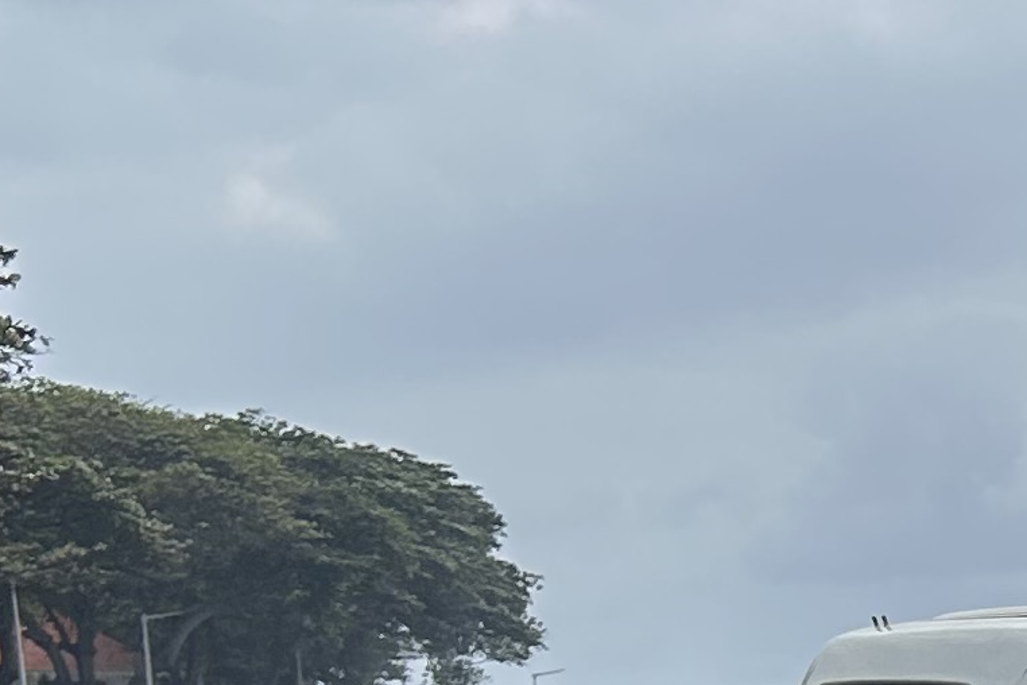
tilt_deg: -8.0
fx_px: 4079
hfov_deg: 12.7
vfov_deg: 9.0
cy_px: 1393
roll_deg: +1.7
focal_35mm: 143
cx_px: 1989
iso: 50
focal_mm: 5.7
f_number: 1.5
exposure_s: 1/4274
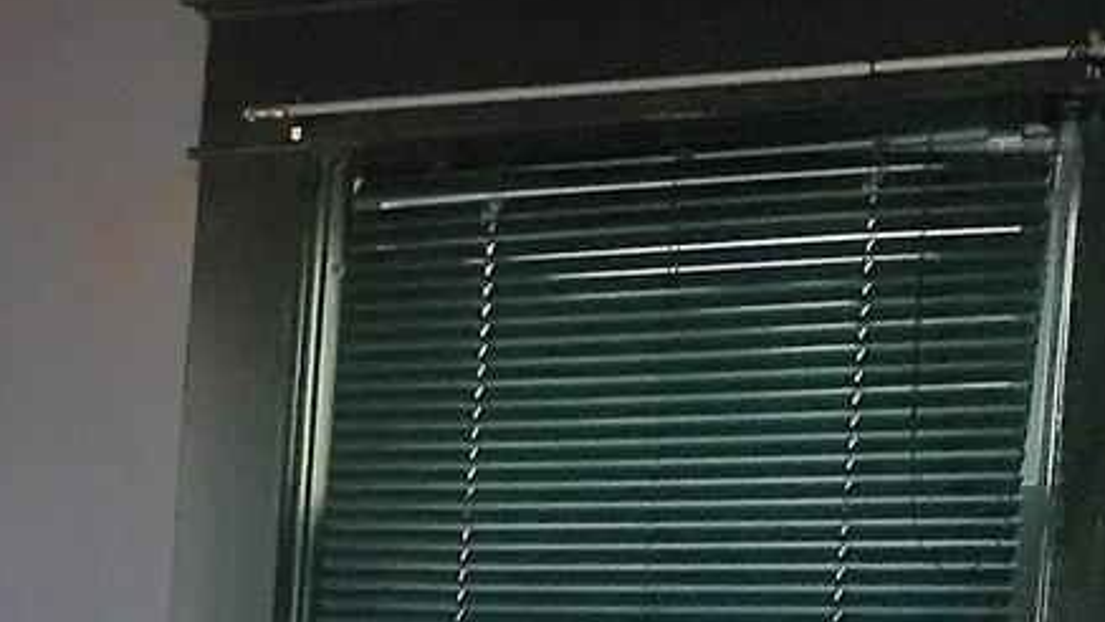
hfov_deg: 12.2
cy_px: 991
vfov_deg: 8.0
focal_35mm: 148
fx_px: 4337
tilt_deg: -5.3
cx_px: -1363
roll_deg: -4.3
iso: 25
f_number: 2.2
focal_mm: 4.15
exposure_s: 1/40
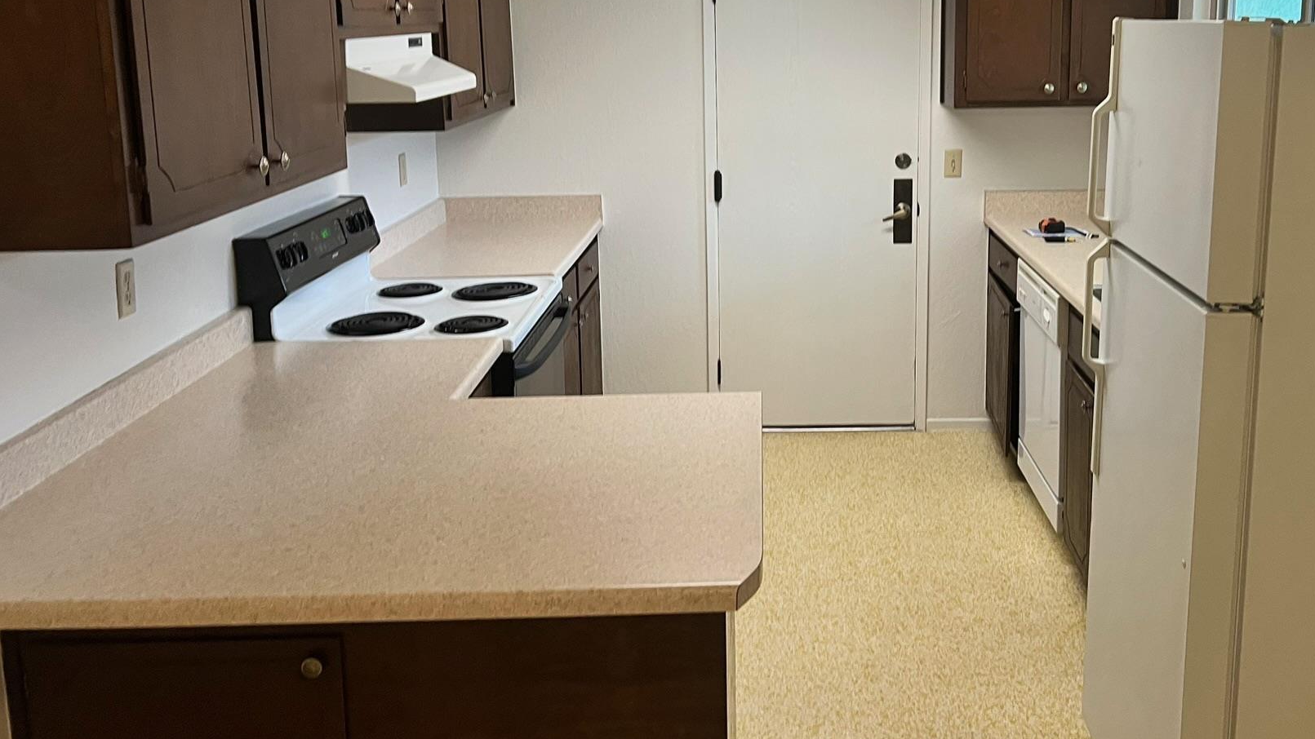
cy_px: 198
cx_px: 796
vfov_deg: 32.3
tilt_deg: -9.6
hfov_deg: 54.8
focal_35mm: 36
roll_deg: +1.0
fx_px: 1255
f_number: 1.5
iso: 160
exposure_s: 1/60
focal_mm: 5.7
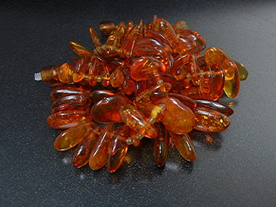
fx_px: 311
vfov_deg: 36.8
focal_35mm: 39
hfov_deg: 47.9
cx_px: 138
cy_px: 104
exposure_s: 1/30
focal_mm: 7.1
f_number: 7.4
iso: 800
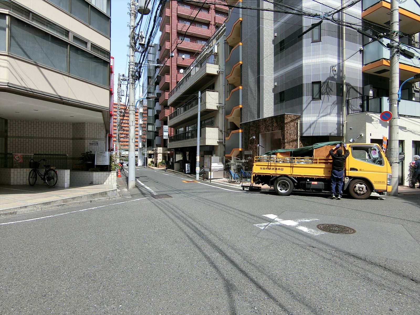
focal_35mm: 19
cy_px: 158
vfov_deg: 68.7
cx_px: 210
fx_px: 231
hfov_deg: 84.7
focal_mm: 4.06
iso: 80
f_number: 2.7
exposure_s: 1/1000
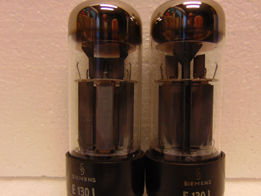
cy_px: 119
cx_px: 133
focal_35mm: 31
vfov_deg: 45.2
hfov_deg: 58.3
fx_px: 234
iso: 80
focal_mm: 4.5
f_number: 3
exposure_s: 1/30
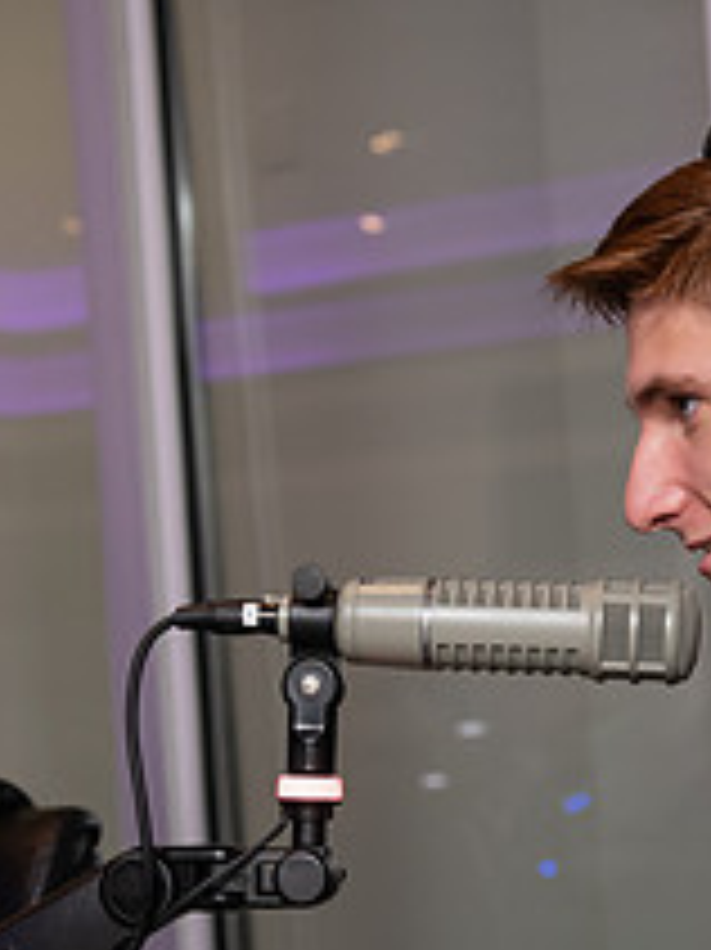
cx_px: 400
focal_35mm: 111
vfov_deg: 17.6
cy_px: 741
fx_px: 3043
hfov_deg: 13.3
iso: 640
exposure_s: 1/125
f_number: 3.5
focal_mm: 42
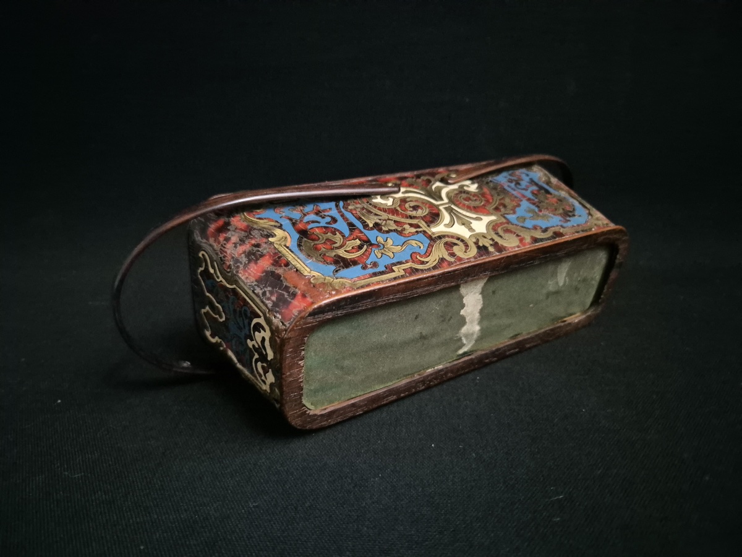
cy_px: 278
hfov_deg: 73.9
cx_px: 371
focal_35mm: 23
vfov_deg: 58.9
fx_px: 493
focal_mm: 5.4
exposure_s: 1/17
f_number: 1.8
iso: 3200
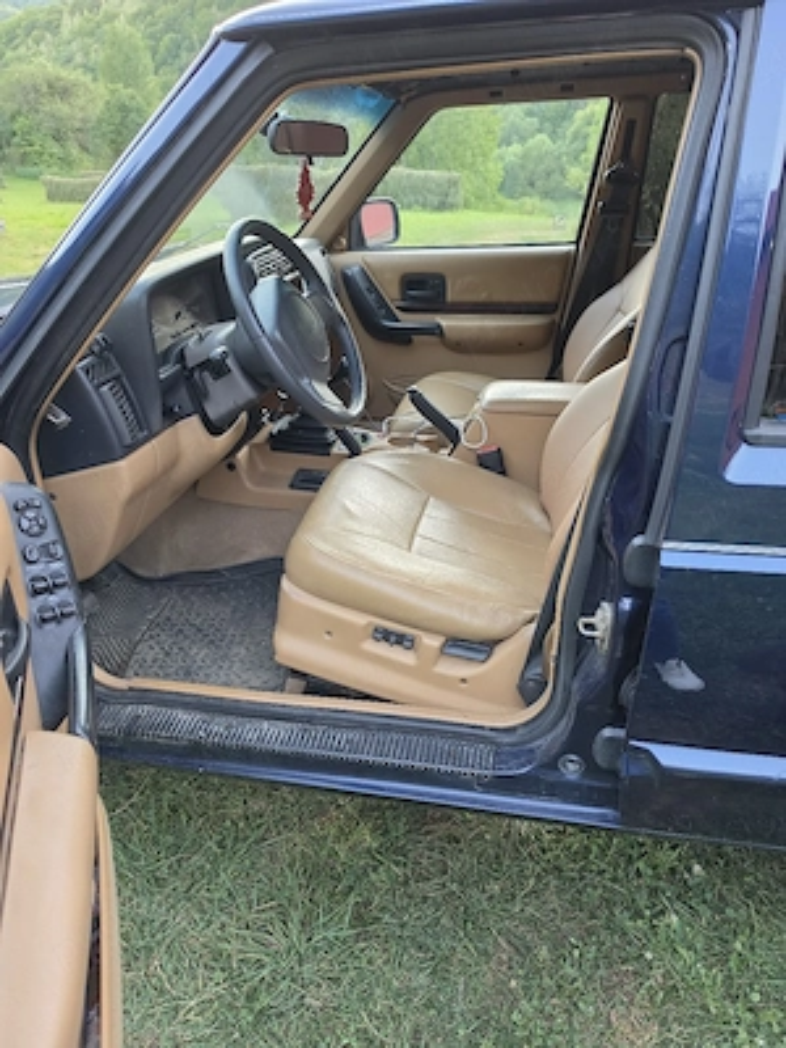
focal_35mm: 23
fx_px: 696
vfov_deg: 73.9
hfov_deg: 58.9
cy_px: 524
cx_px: 393
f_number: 1.4
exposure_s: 1/101
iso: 320
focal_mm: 6.5
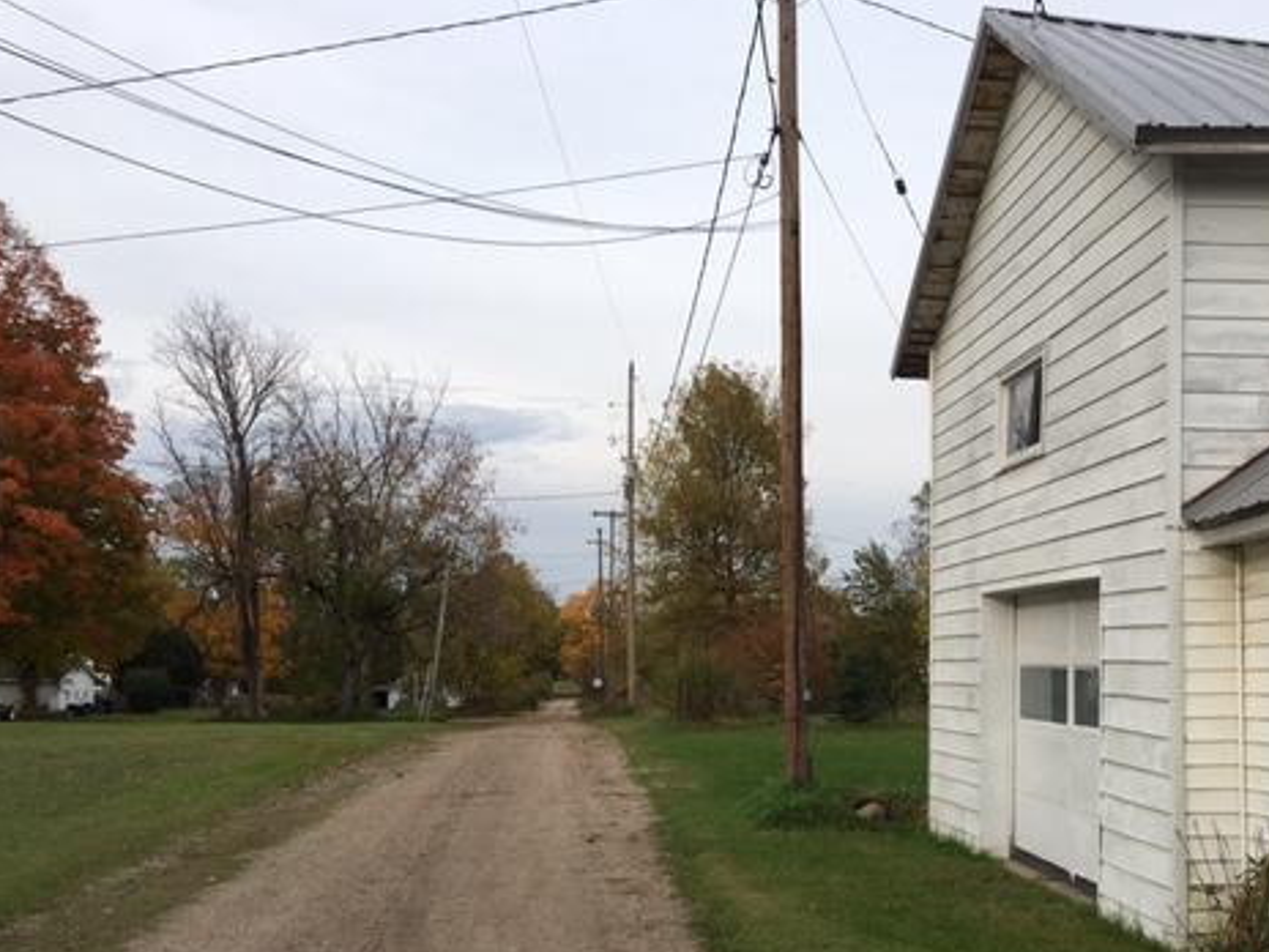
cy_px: 635
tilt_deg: +1.3
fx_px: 1466
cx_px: 823
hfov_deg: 46.2
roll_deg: -0.8
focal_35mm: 40
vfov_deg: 35.6
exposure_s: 1/801
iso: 25
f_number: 2.2
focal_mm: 4.15
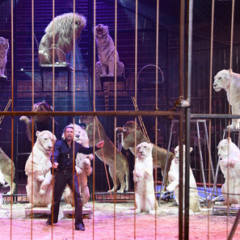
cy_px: 120
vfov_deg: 24.3
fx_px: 557
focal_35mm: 71
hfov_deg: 24.1
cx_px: 69
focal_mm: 55
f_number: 6.3
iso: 3200
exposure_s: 1/160
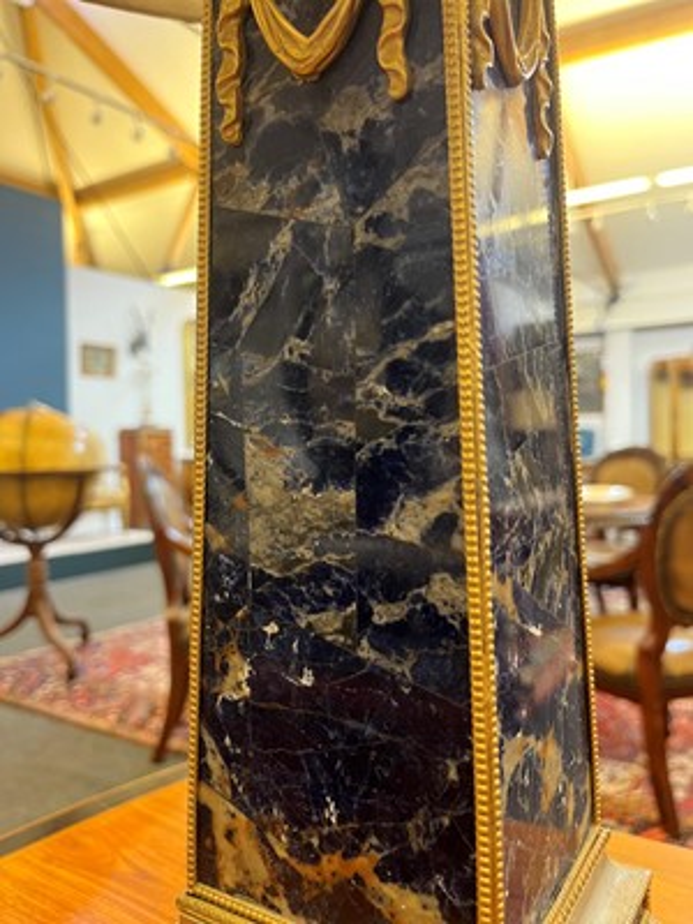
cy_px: 462
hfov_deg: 53.1
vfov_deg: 67.3
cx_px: 346
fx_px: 694
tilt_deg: -0.8
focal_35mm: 26
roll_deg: +1.1
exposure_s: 1/25
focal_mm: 5.1
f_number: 1.6
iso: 500
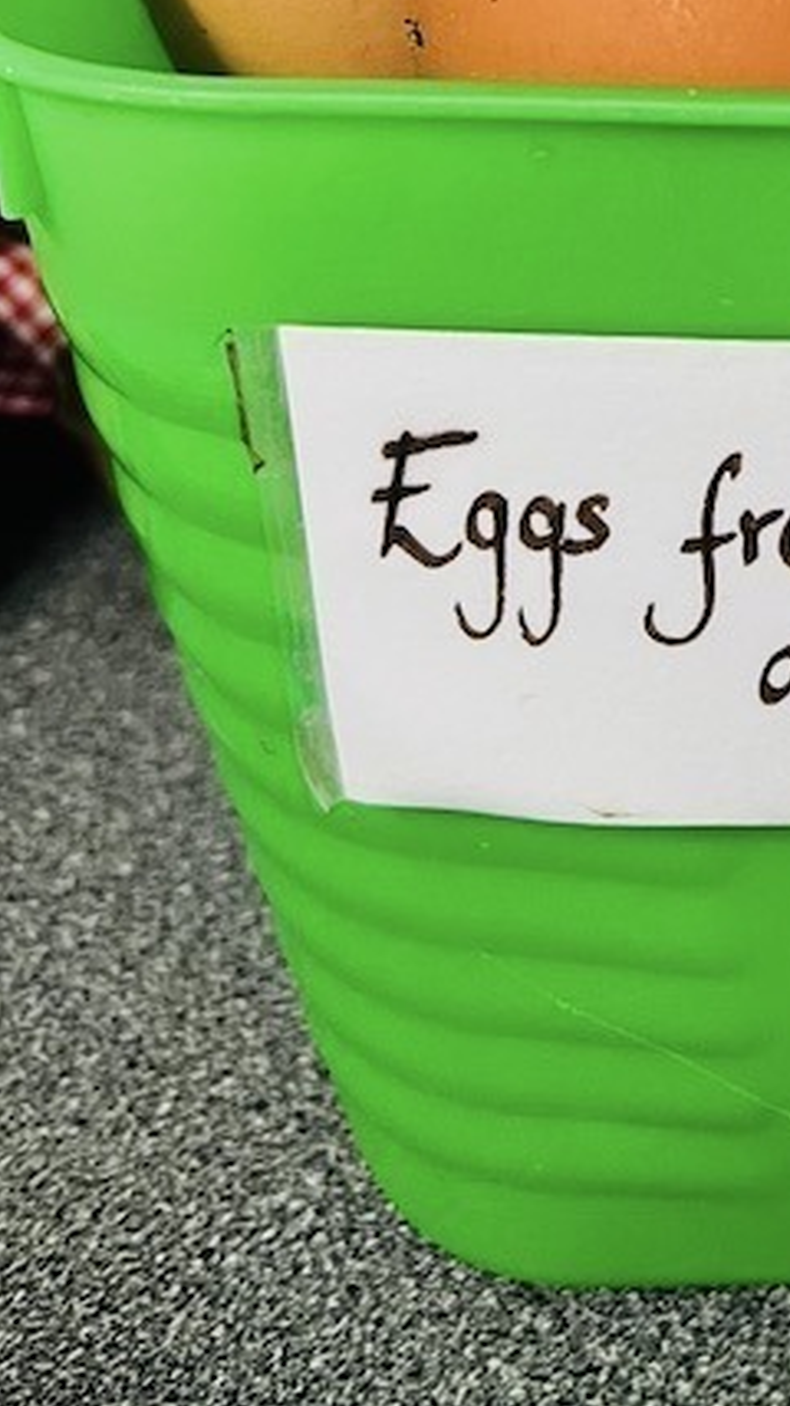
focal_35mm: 68
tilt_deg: -23.9
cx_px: 1103
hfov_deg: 16.5
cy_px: -66
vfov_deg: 28.7
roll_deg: -1.0
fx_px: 2534
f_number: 1.5
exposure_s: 1/50
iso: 125
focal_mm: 5.7
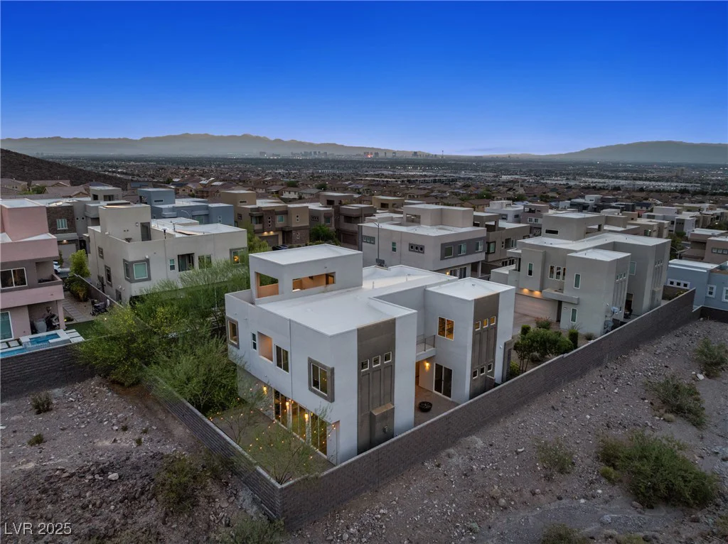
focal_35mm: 24
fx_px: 504
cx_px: 364
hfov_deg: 71.6
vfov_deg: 56.7
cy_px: 272
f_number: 2.8
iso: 400
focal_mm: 12.29
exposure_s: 1/15
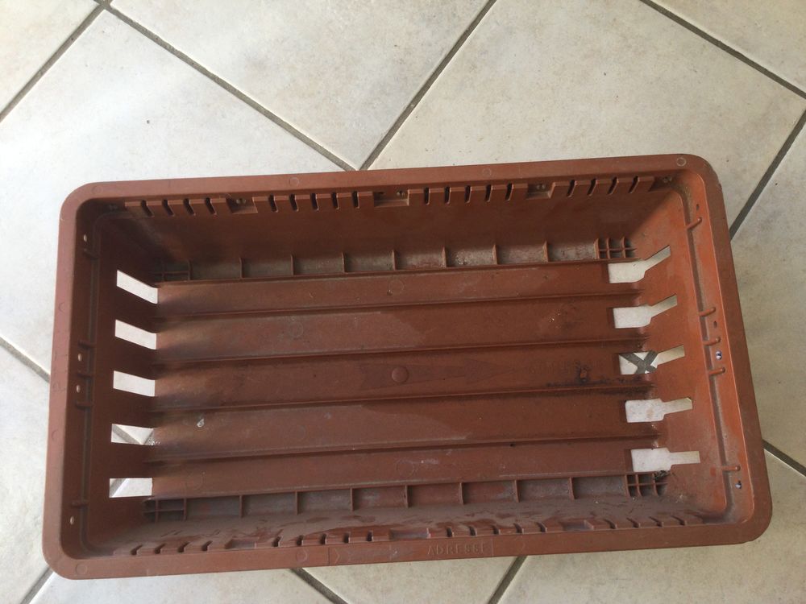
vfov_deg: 45.4
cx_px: 403
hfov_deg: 58.4
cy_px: 302
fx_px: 722
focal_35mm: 31
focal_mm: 3.3
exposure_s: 1/100
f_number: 2.4
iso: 40
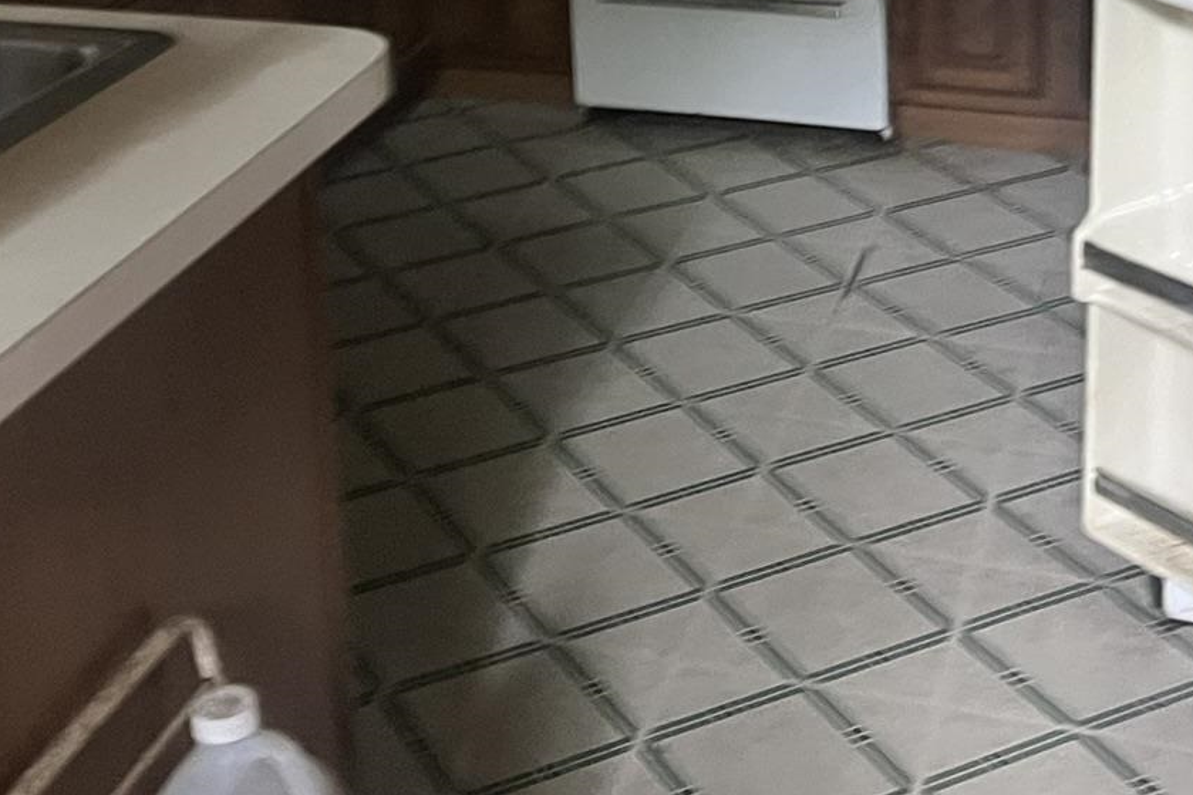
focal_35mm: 66
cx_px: 577
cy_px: -159
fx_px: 2187
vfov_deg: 19.4
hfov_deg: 30.5
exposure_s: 1/37
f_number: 1.5
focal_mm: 5.7
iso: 640
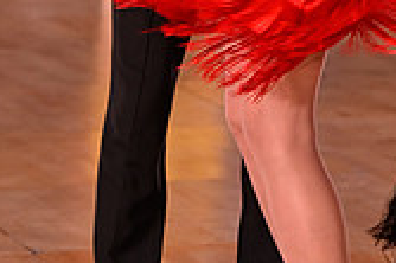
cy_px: -166
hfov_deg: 4.7
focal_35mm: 435
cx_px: 184
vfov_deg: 3.1
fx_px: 4780
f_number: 5
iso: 2000
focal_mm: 125
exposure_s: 1/200
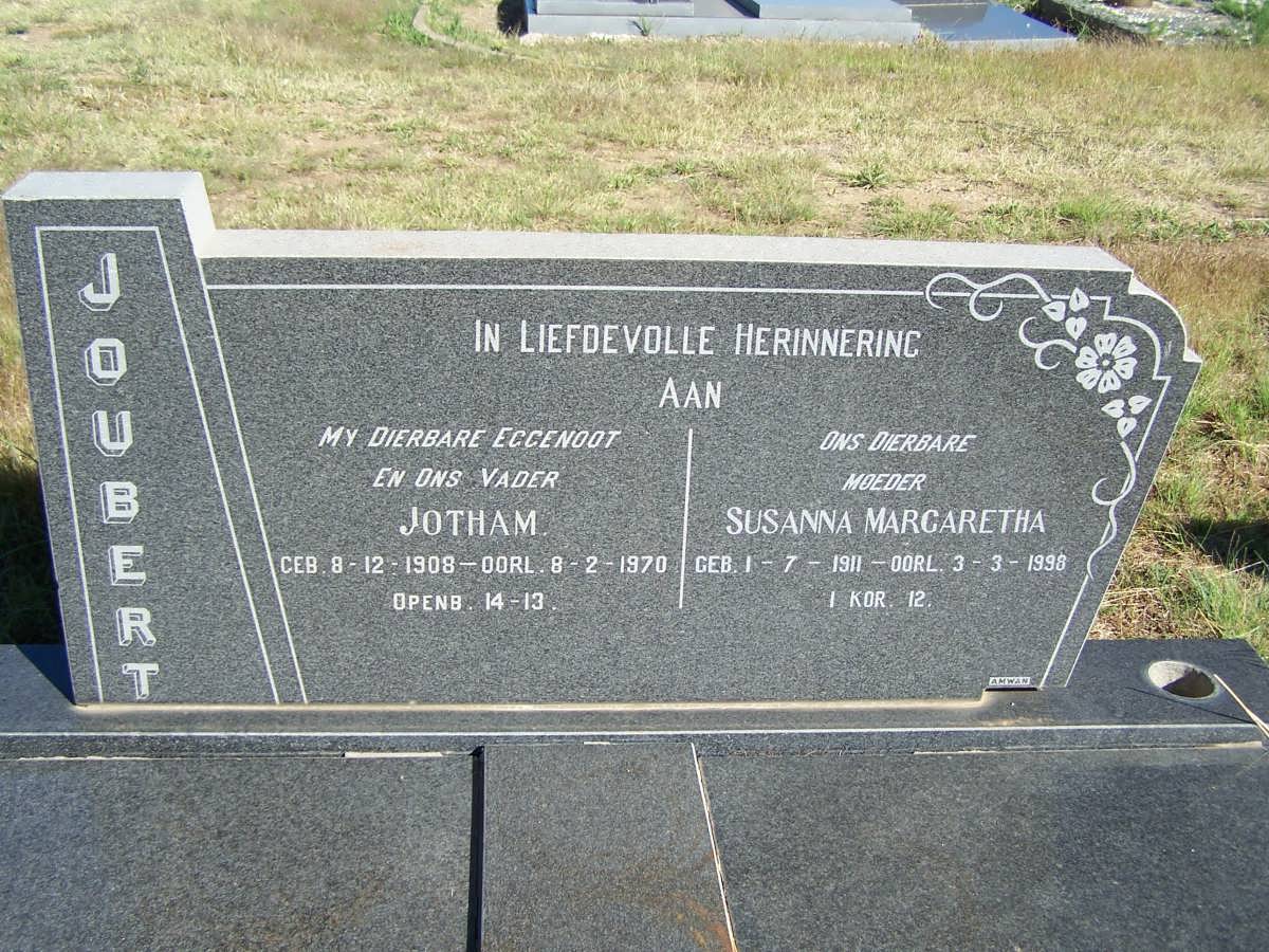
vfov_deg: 37.7
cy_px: 476
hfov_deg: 49.0
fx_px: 1393
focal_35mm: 38
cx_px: 634
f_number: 2.8
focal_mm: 6.3
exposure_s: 1/750
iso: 80
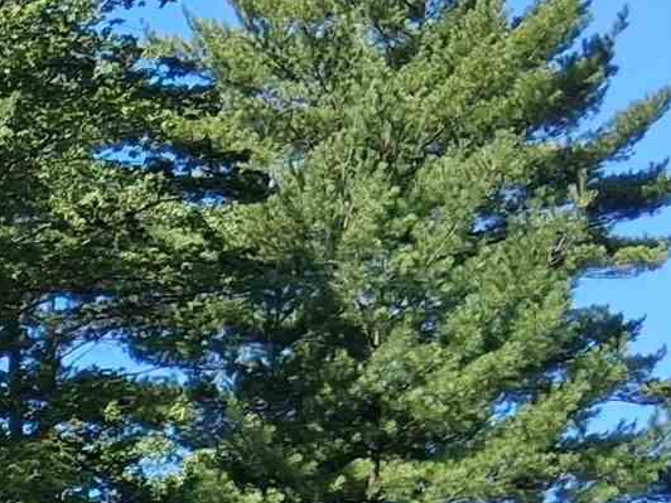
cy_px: 1127
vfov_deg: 9.1
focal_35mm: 150
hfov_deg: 11.6
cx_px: -745
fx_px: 2908
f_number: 1.8
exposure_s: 1/389
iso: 25
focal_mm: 3.98
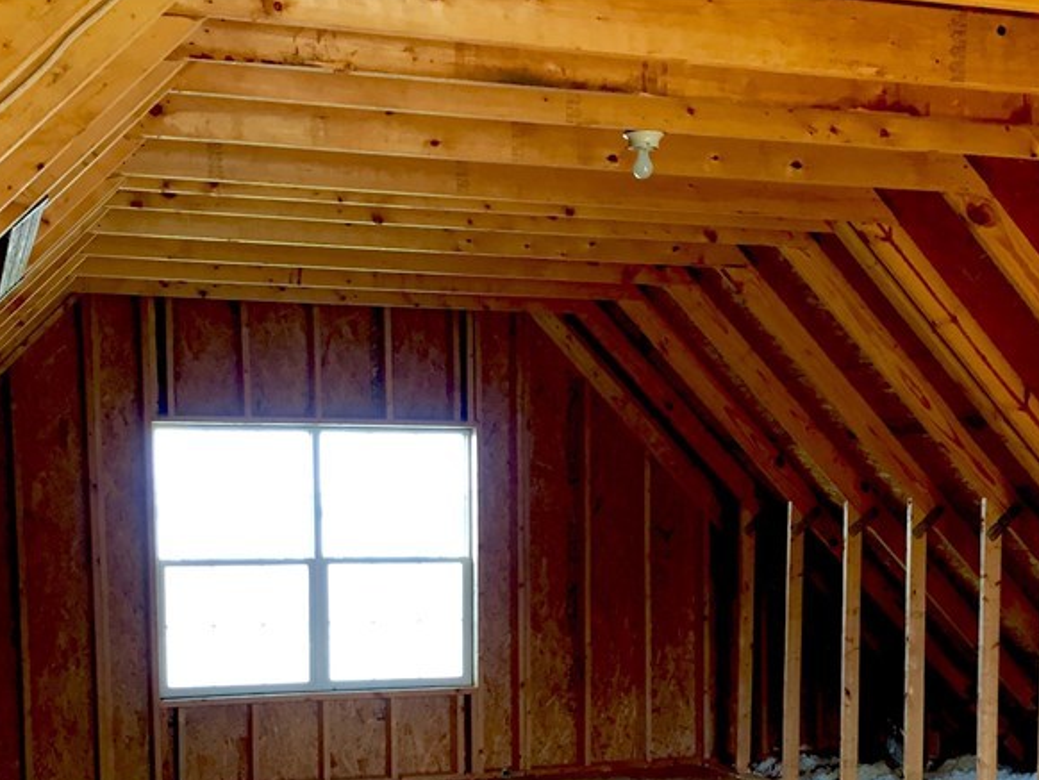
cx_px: 559
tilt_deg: -5.5
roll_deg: -1.7
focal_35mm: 51
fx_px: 1531
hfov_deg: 37.5
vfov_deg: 27.7
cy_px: 678
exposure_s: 1/30
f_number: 2.2
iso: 64
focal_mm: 4.15
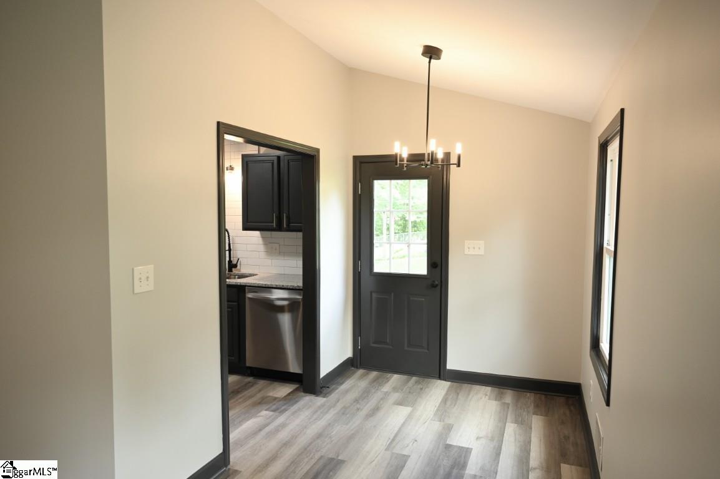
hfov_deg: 73.8
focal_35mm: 24
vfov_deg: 53.1
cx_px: 360
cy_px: 240
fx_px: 480
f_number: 4.5
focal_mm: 24
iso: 1000
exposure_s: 1/80
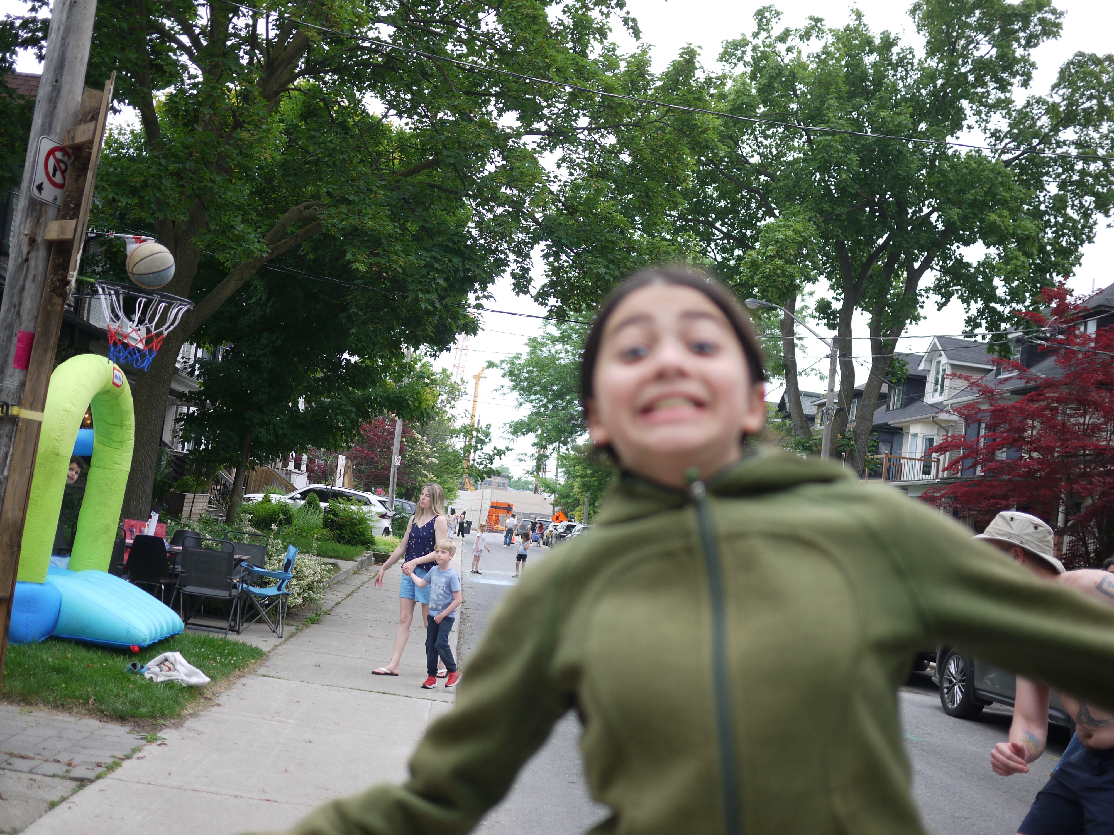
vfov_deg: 36.0
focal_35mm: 40
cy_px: 418
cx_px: 557
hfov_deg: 46.8
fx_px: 1287
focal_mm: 20
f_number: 1.8
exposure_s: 1/800
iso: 100
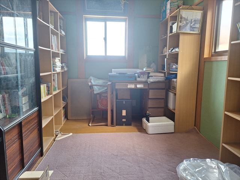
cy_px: 90
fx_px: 159
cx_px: 120
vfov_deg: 58.9
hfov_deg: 73.9
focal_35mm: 23
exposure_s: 1/100
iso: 80
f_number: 1.8
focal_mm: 5.54
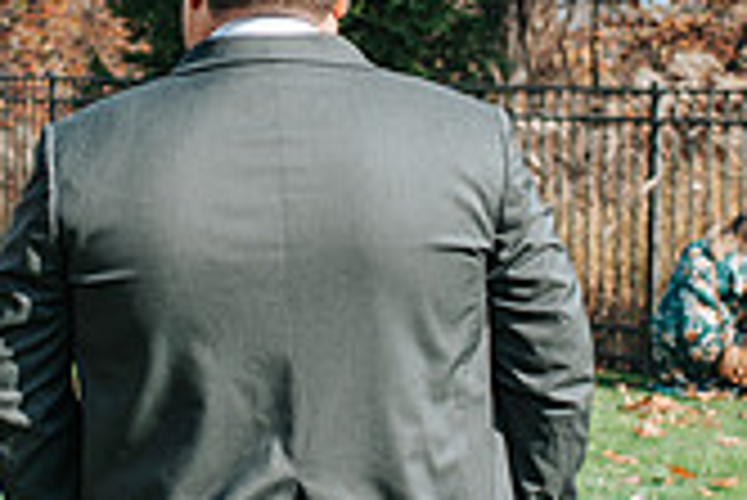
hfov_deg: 16.7
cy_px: 169
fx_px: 2534
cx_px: 207
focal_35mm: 122
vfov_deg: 11.2
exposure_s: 1/1250
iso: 200
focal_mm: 35
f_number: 3.5
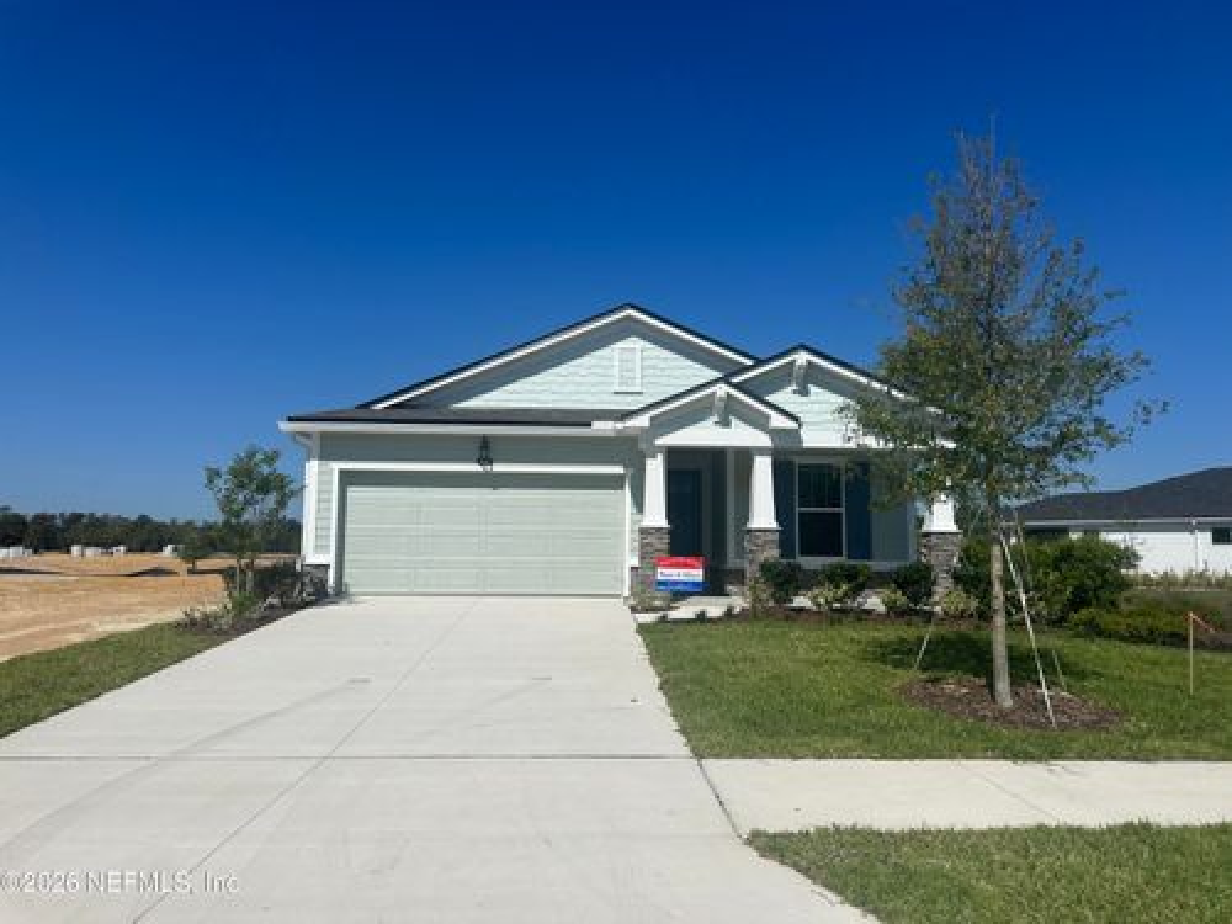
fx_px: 854
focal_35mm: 24
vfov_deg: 56.8
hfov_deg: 71.6
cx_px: 616
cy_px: 462
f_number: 1.78
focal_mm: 6.86
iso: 80
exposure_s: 1/12048
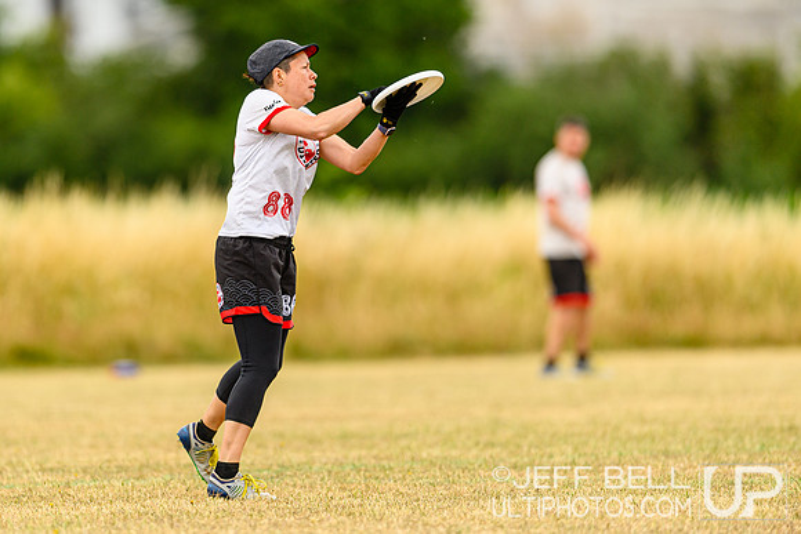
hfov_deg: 3.9
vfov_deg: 2.6
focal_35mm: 532
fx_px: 11831
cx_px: 276
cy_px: 229
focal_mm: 400
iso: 125
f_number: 3.2
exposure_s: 1/1000
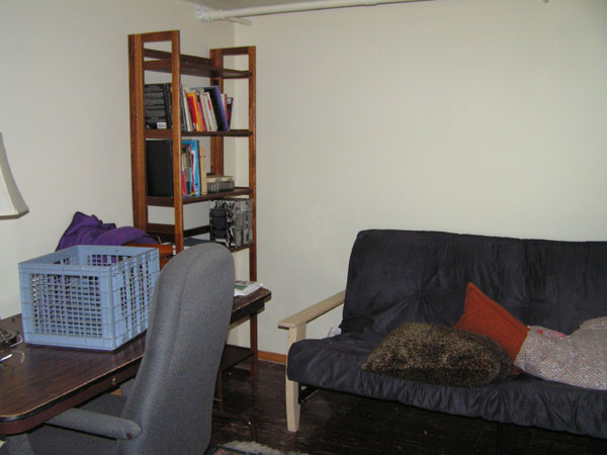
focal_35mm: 38
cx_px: 304
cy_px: 228
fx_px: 666
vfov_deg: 37.7
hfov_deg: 49.0
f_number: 2.8
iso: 200
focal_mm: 6.3
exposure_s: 1/40
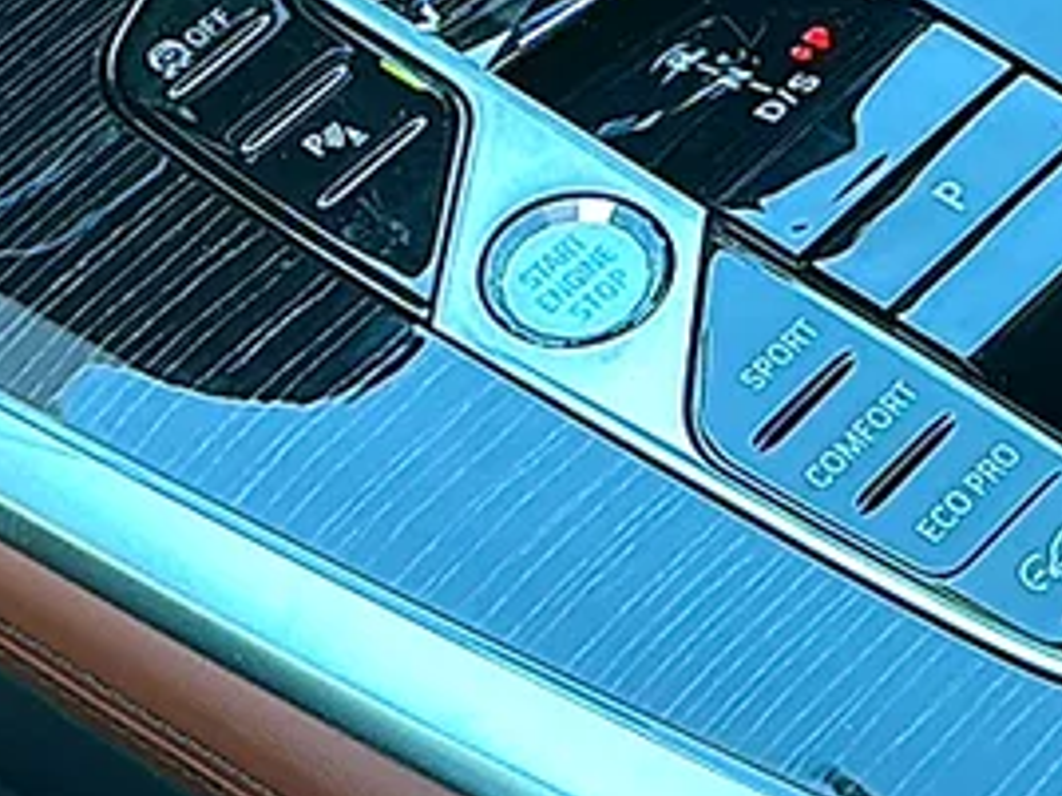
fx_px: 3682
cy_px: -85
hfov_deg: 16.4
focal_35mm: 120
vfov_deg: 12.1
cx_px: 753
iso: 80
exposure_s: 1/105
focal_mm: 6.86
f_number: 1.78
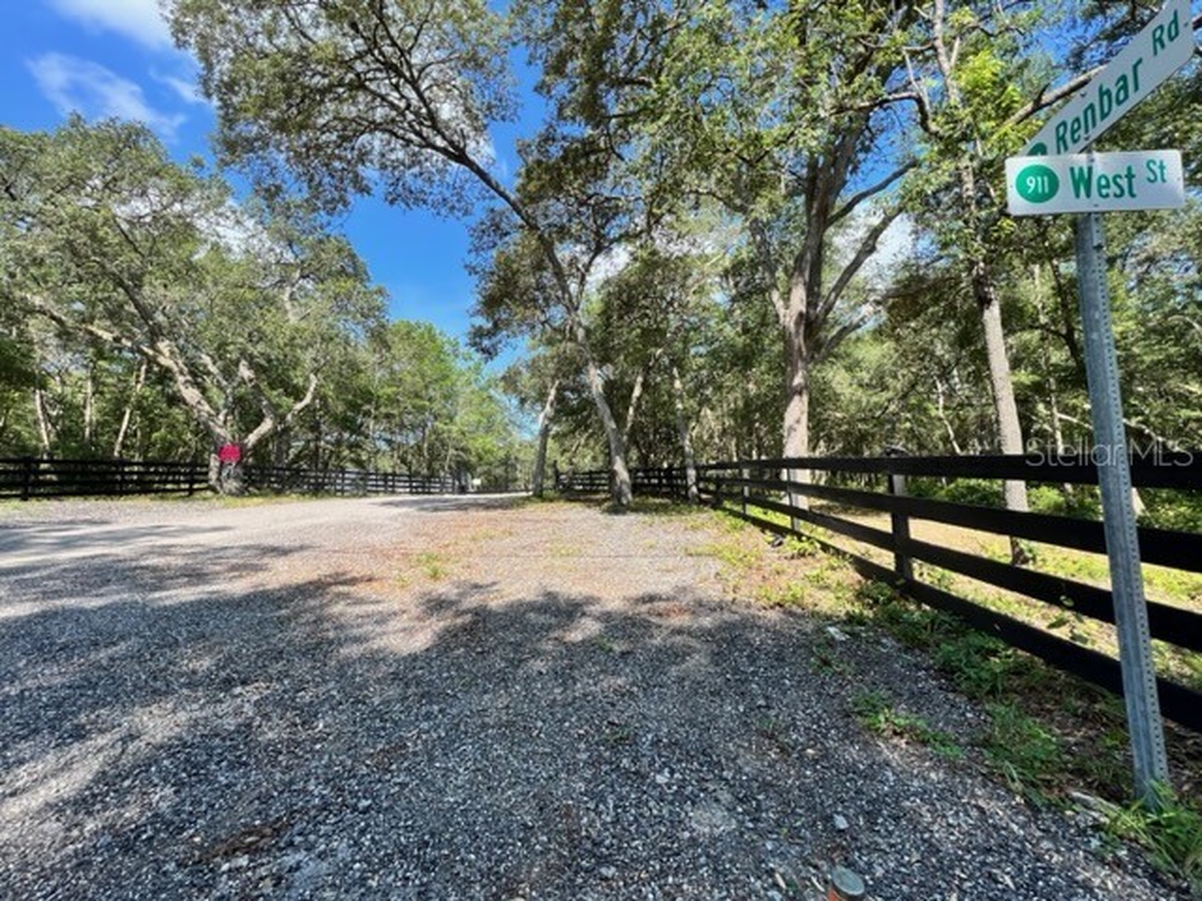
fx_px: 451
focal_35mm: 13
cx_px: 601
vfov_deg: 89.9
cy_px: 450
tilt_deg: +7.3
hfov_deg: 106.2
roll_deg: +1.9
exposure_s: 1/626
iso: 32
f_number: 1.8
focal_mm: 1.57
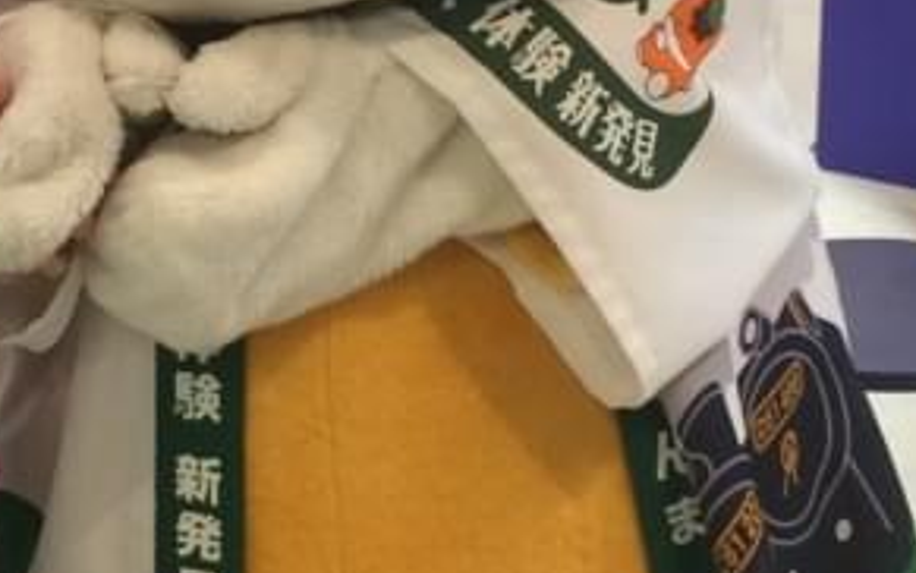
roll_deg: +3.0
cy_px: 116
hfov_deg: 19.1
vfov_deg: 12.1
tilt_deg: -18.2
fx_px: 2697
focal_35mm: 108
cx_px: 205
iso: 125
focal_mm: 4.15
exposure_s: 1/30
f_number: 2.2
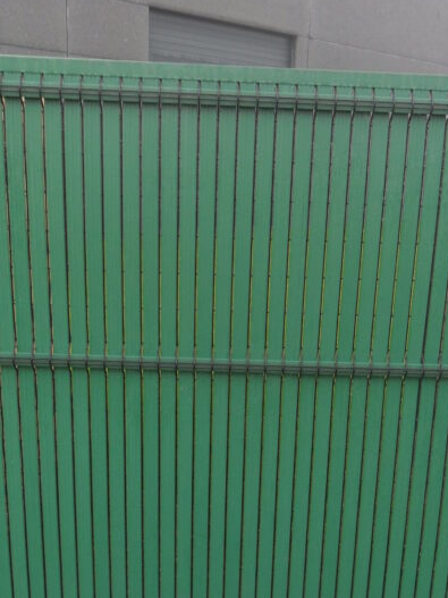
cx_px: 250
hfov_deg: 35.1
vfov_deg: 45.5
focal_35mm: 41
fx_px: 708
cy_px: 368
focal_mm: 4.9
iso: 100
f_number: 3.5
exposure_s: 1/45
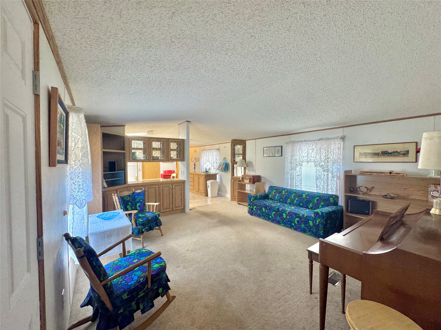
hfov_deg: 102.1
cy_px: 165
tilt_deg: -1.3
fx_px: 178
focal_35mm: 14
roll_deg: -0.6
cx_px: 220
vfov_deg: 85.7
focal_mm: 2.22
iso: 160
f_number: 2.2
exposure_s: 1/60
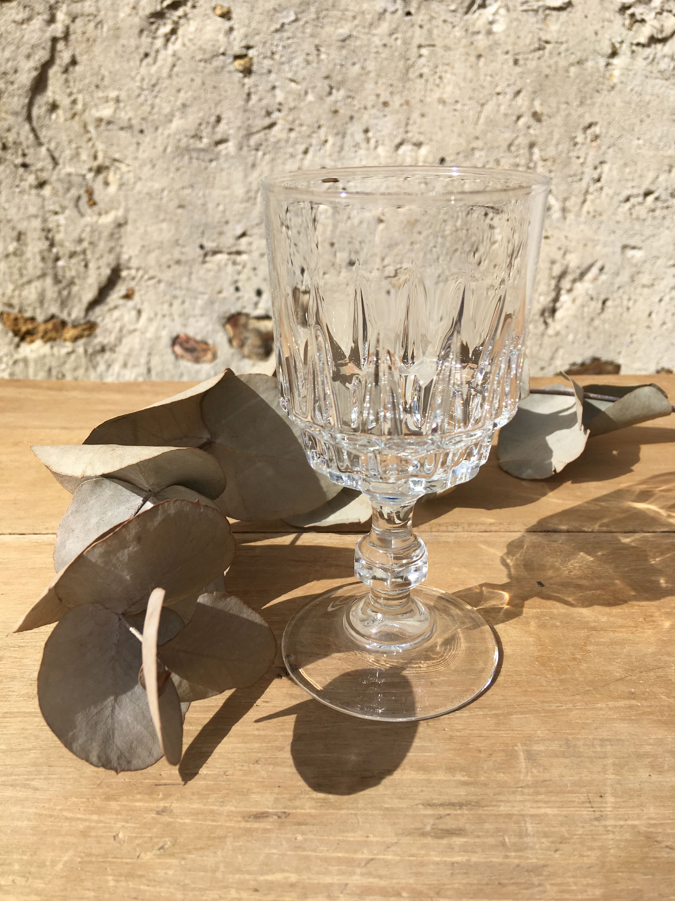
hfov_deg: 48.2
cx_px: 338
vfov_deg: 61.7
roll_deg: +0.3
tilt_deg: -23.2
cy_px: 450
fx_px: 754
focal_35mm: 29
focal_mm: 4.15
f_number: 2.2
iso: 25
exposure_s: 1/2331
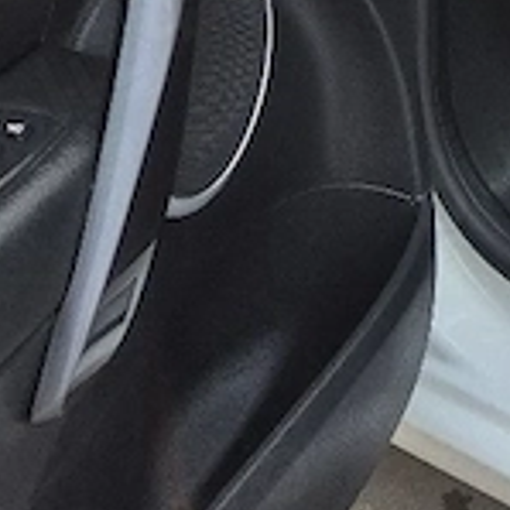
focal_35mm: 109
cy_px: -380
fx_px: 1817
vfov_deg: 14.3
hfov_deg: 14.9
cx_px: 760
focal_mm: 5.4
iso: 125
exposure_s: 1/182
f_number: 1.8
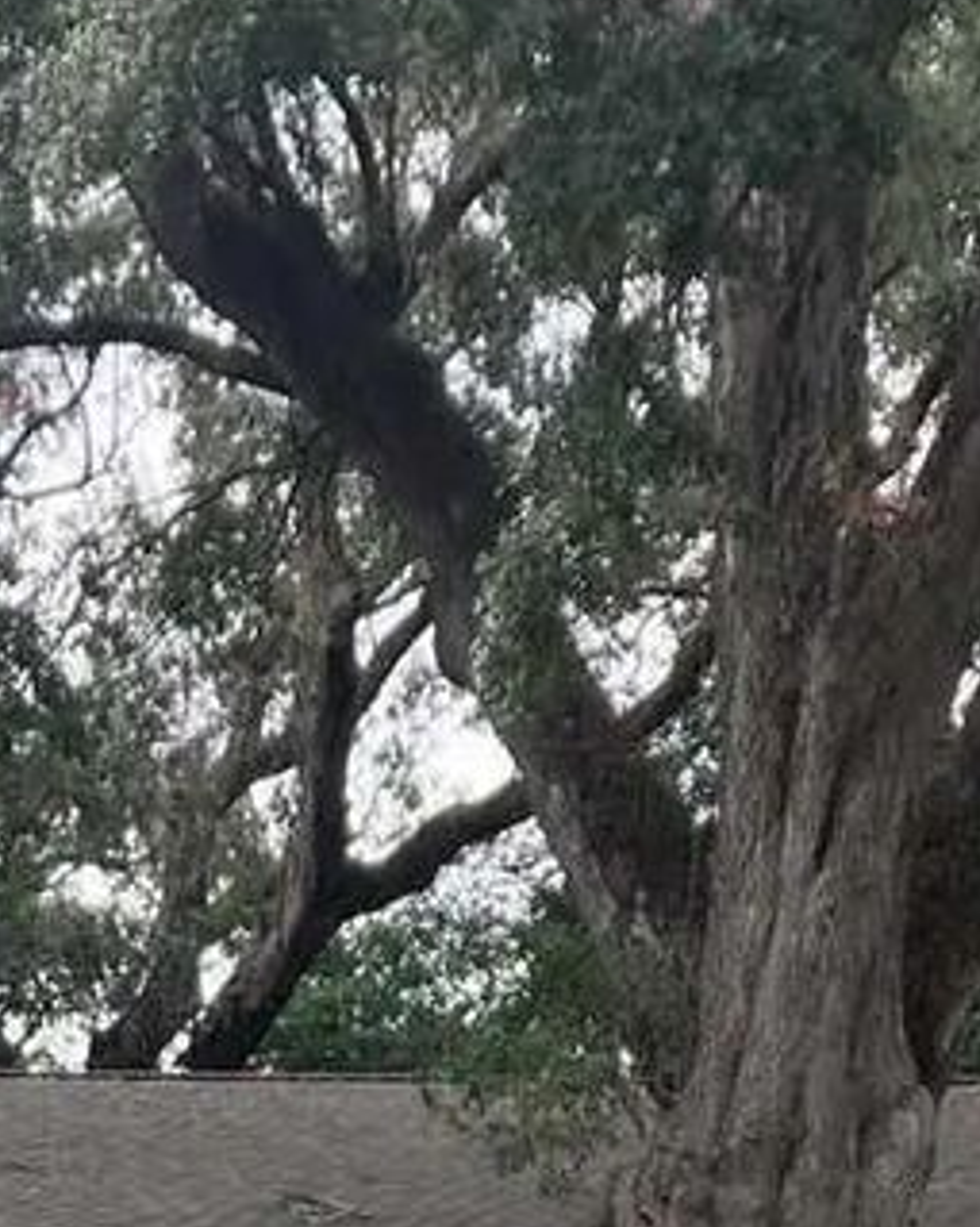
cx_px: 135
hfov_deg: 13.1
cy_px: 2071
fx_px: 4244
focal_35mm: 117
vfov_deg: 14.8
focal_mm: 3.99
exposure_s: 1/203
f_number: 1.8
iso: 20
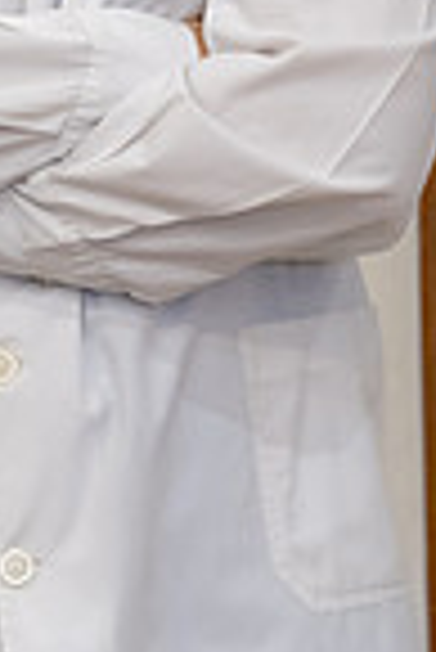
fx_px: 5962
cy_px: -171
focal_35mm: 329
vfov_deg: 6.2
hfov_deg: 4.2
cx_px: 49
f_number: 4
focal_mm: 106
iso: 5000
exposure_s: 1/80
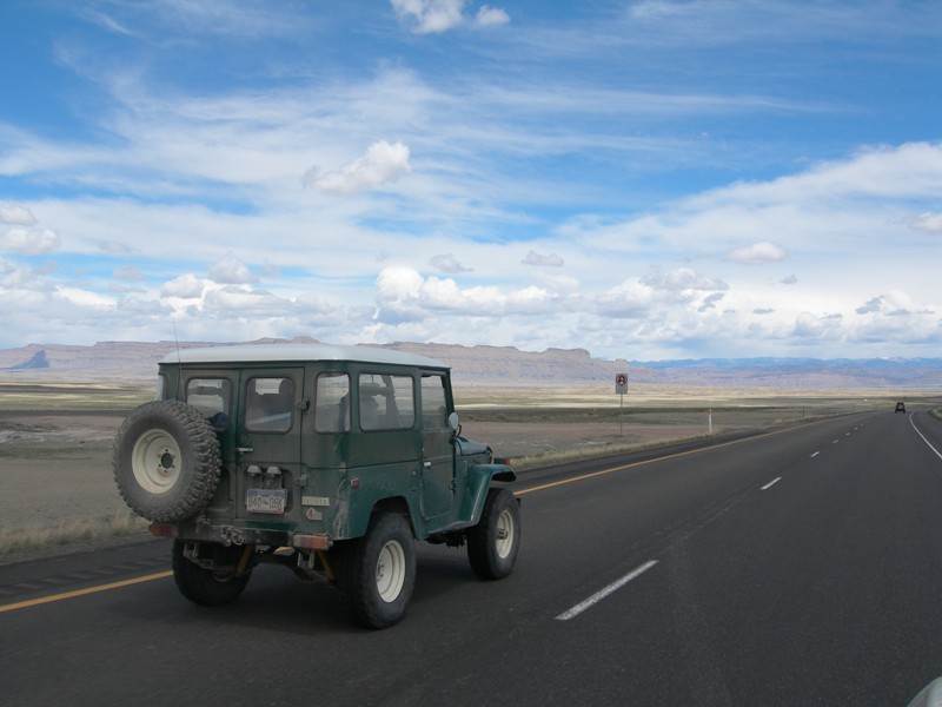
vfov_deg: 37.7
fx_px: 1034
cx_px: 471
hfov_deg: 49.0
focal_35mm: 38
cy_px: 354
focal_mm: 7.8
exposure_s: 1/784
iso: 50
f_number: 4.8
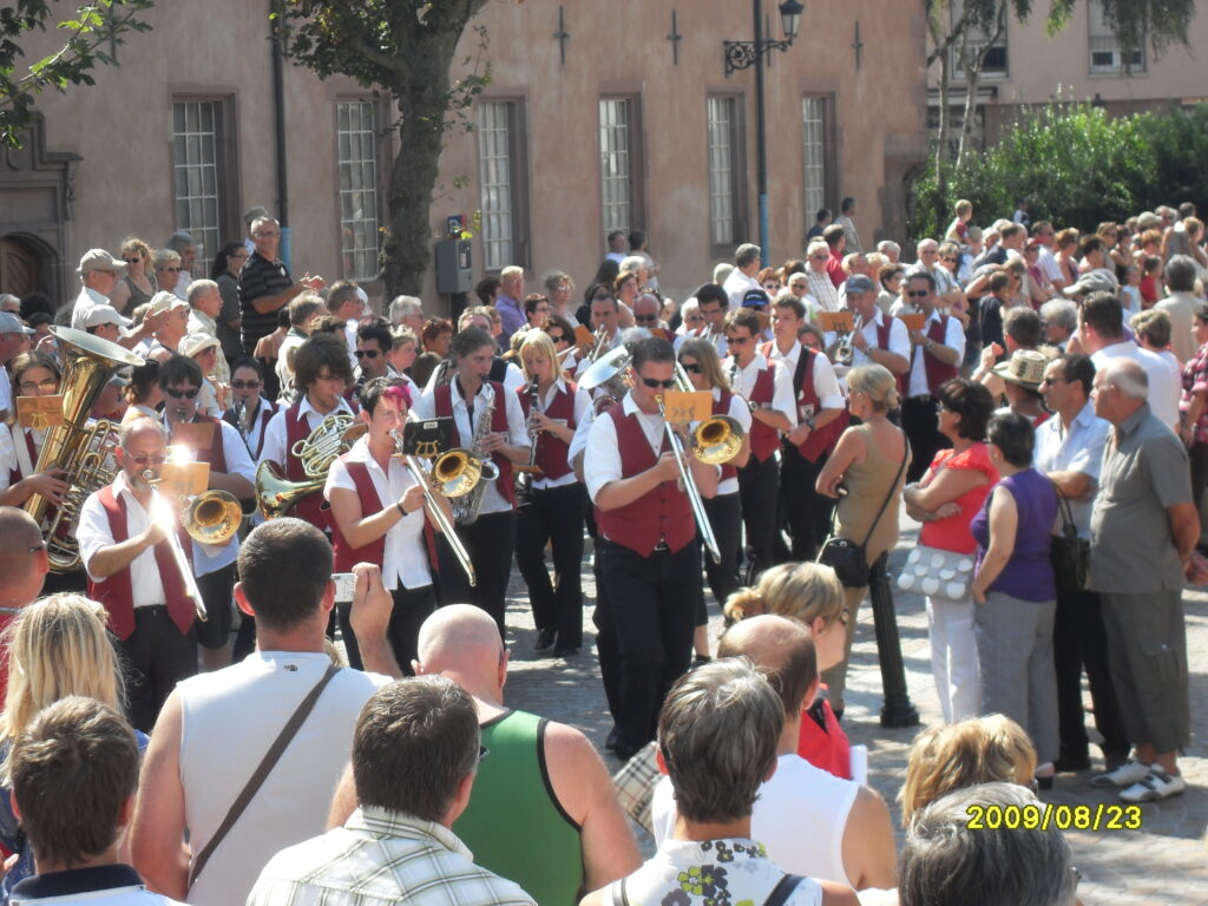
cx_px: 604
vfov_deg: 14.5
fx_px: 3560
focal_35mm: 102
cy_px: 453
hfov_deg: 19.3
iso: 80
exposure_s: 1/125
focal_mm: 18.1
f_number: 5.2
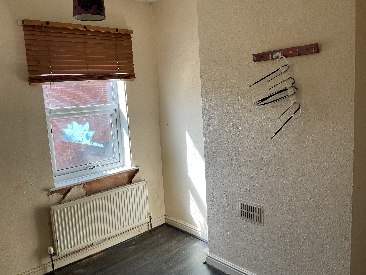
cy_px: 138
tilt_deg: -9.2
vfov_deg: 48.2
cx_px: 183
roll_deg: +3.1
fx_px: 307
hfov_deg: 61.7
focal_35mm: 29
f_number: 1.8
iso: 16
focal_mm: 3
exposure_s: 1/120
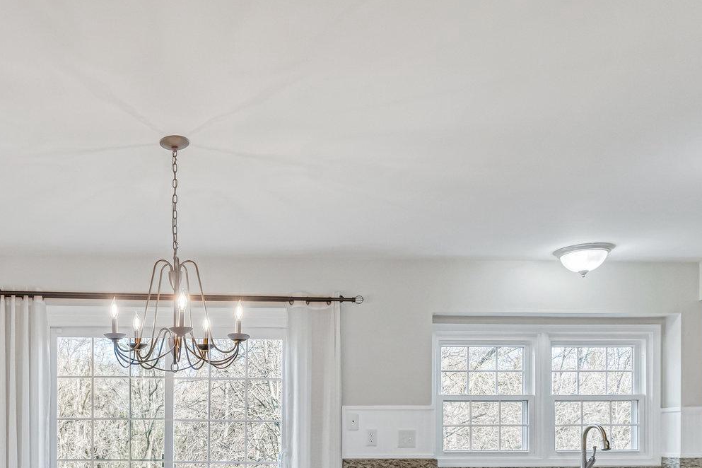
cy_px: 445
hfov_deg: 54.2
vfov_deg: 36.7
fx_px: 643
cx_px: 165
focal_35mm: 33
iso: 1250
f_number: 7.1
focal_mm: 16
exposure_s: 1/100
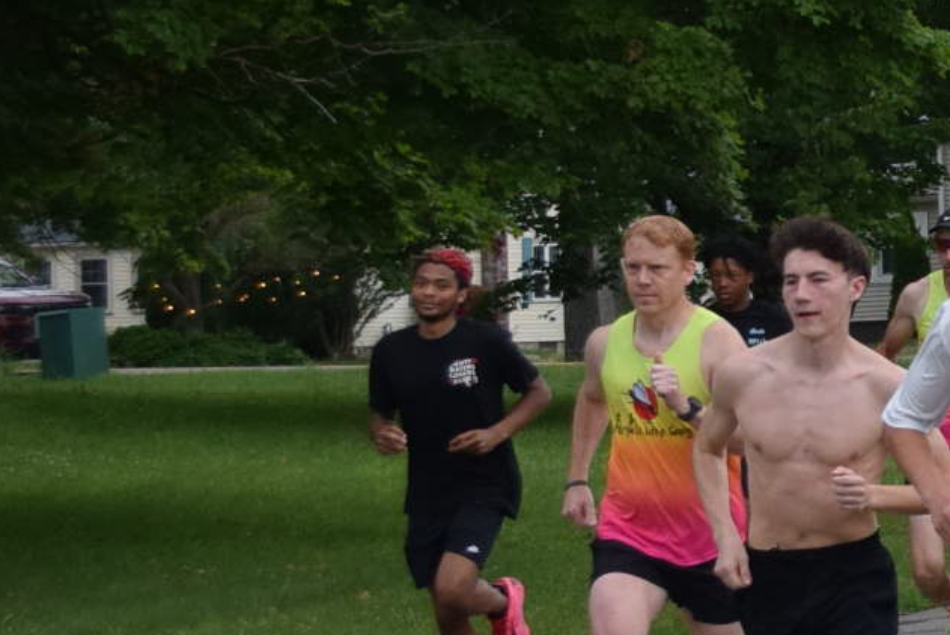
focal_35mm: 185
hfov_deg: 10.5
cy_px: 200
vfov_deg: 7.4
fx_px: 4886
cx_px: 1704
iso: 500
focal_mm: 26
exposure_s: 1/1000
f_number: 4.2
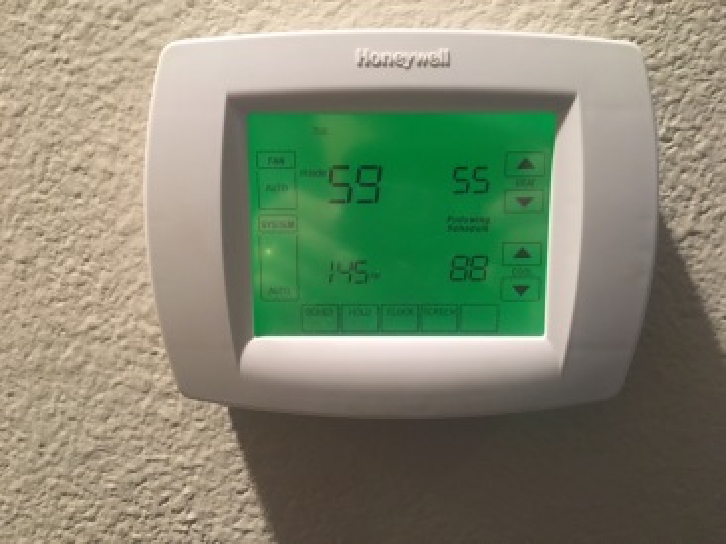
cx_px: 363
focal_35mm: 29
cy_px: 272
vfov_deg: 48.2
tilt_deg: -8.4
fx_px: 608
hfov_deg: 61.7
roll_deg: +0.8
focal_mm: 4.15
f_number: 2.2
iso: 200
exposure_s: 1/15
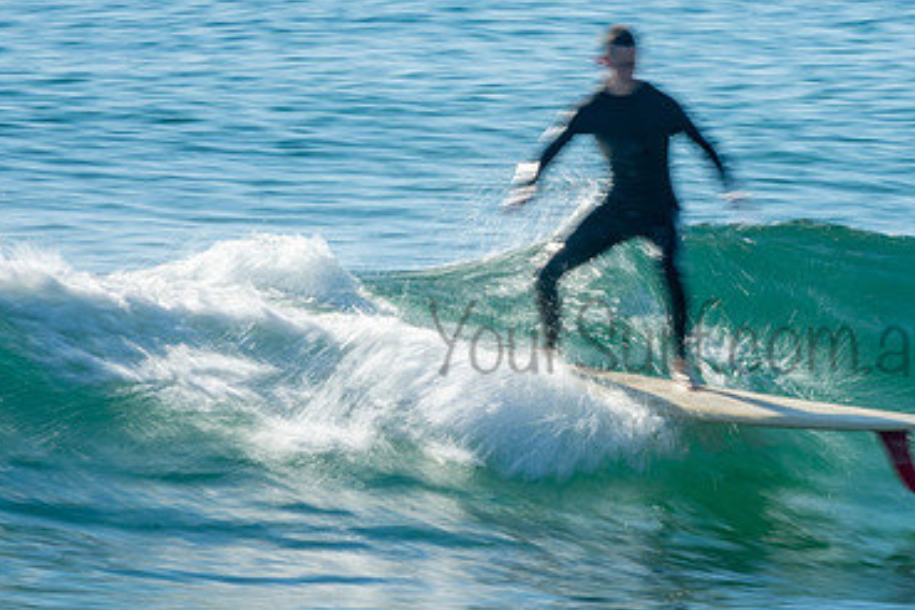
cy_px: 316
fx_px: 23991
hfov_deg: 2.2
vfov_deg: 1.5
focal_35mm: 944
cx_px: 684
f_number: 29
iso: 100
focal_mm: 400
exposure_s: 1/20
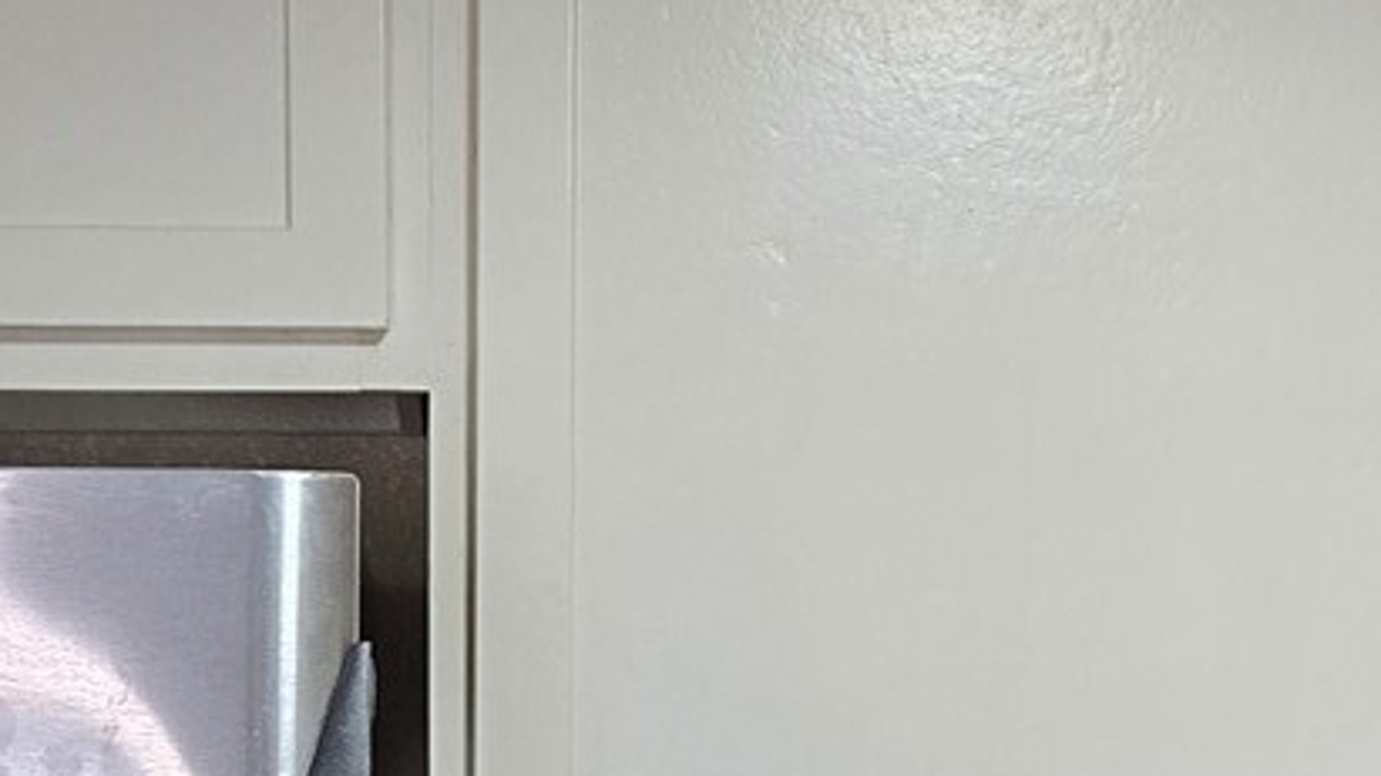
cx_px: 638
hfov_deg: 17.2
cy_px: 1176
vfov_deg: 9.4
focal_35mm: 125
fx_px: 4576
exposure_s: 1/120
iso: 160
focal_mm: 5.4
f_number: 1.8
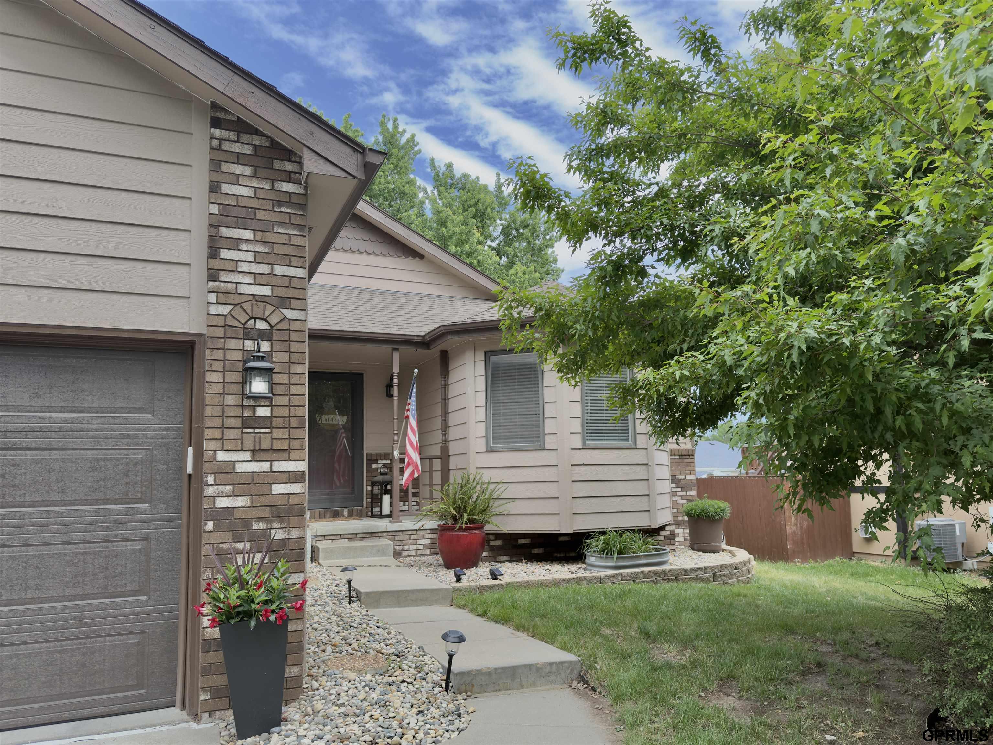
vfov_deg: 56.8
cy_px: 372
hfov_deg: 71.6
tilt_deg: +5.2
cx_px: 496
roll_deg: +1.9
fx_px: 689
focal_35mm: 24
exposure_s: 1/1013
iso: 100
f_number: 1.78
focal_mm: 6.76
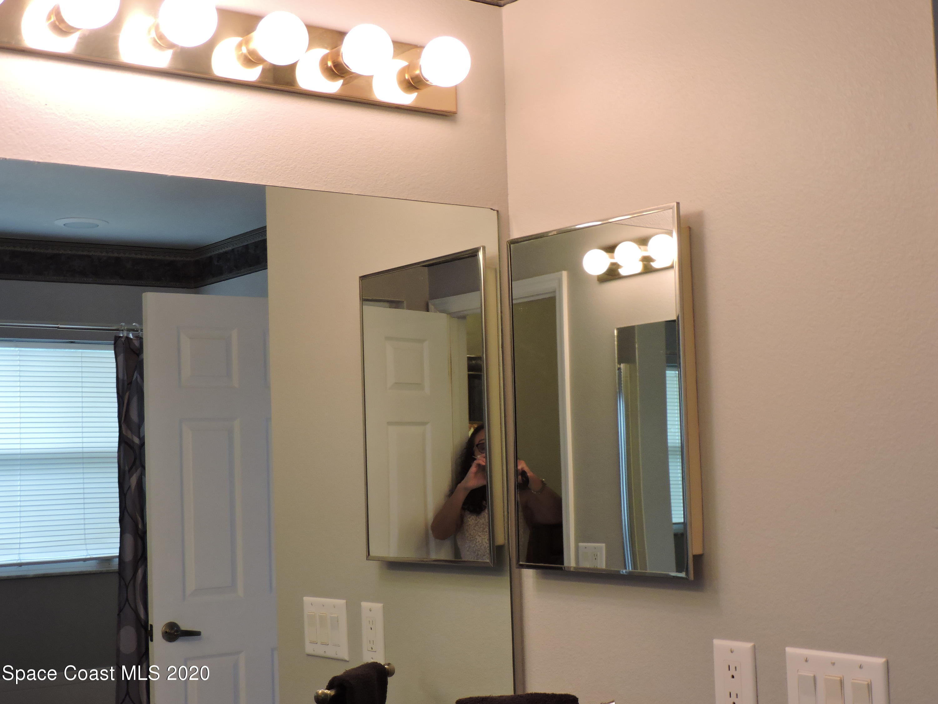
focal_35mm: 50
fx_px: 1355
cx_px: 469
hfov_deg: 38.2
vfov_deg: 29.1
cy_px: 352
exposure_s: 1/50
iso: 360
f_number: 3.6
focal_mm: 8.9
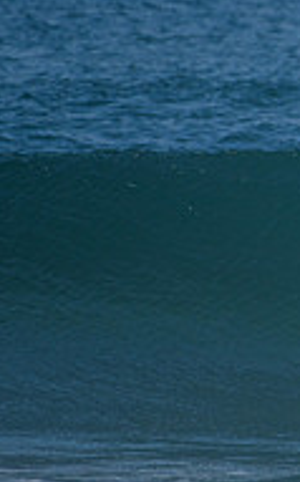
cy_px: 183
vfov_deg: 1.3
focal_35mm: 1604
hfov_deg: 0.8
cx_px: 645
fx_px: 21030
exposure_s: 1/2000
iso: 250
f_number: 5.6
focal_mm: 500
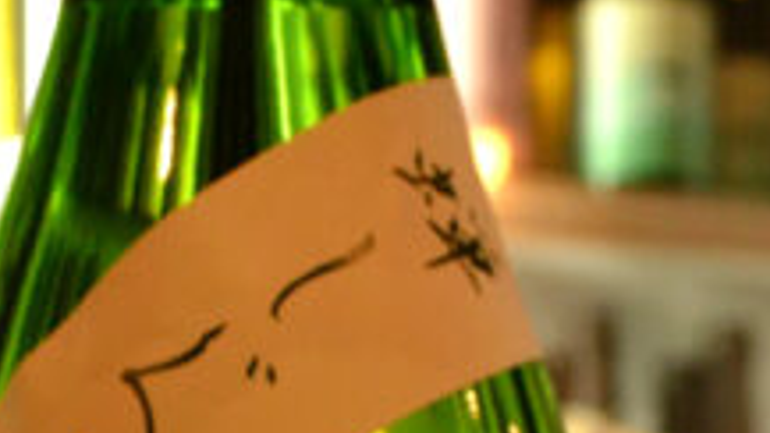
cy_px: 1129
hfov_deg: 15.4
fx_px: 2838
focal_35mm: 139
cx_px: 266
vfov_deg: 7.9
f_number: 5.6
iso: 1600
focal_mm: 20
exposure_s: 1/250
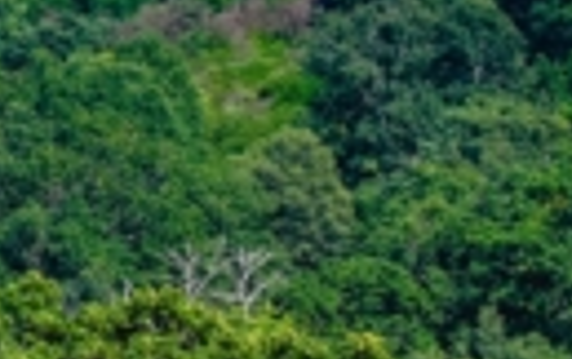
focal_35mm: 847
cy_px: -370
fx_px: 13221
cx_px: -1131
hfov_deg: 2.5
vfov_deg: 1.6
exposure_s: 1/500
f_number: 5
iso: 100
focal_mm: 104
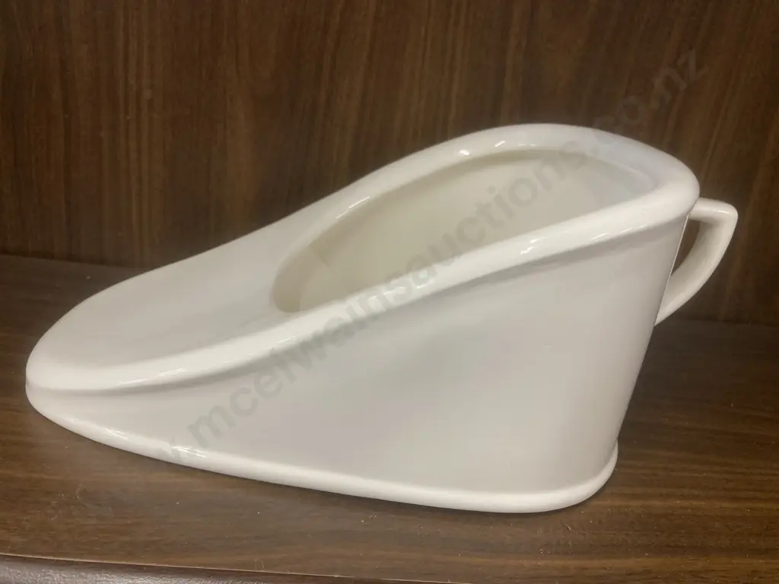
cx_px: 390
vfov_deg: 49.7
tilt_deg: -22.6
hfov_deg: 63.4
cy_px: 292
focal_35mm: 28
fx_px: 630
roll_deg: -8.5
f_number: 1.8
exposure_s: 1/50
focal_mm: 3.99
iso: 100
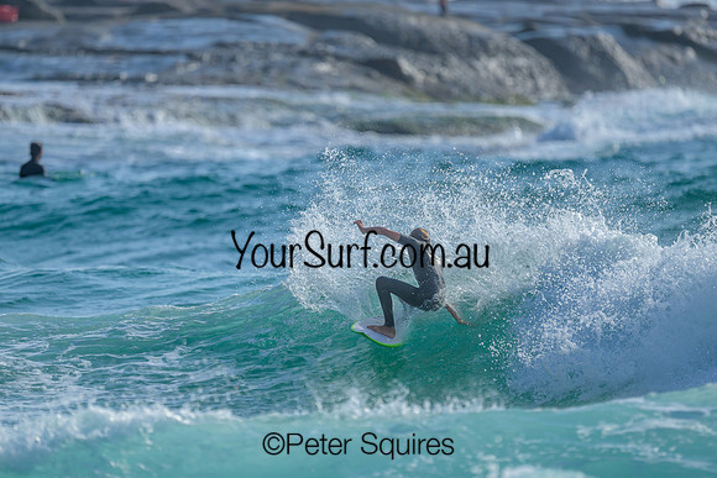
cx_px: 358
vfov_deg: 1.7
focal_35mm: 800
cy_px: 239
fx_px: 15936
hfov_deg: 2.6
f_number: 6.3
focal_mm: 800
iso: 220
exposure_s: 1/2000
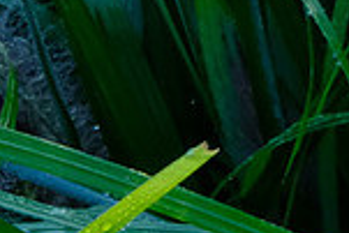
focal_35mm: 502
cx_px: 1142
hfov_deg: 3.9
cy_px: -291
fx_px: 4871
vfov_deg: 2.7
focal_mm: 46.3
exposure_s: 1/120
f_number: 20
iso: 3200
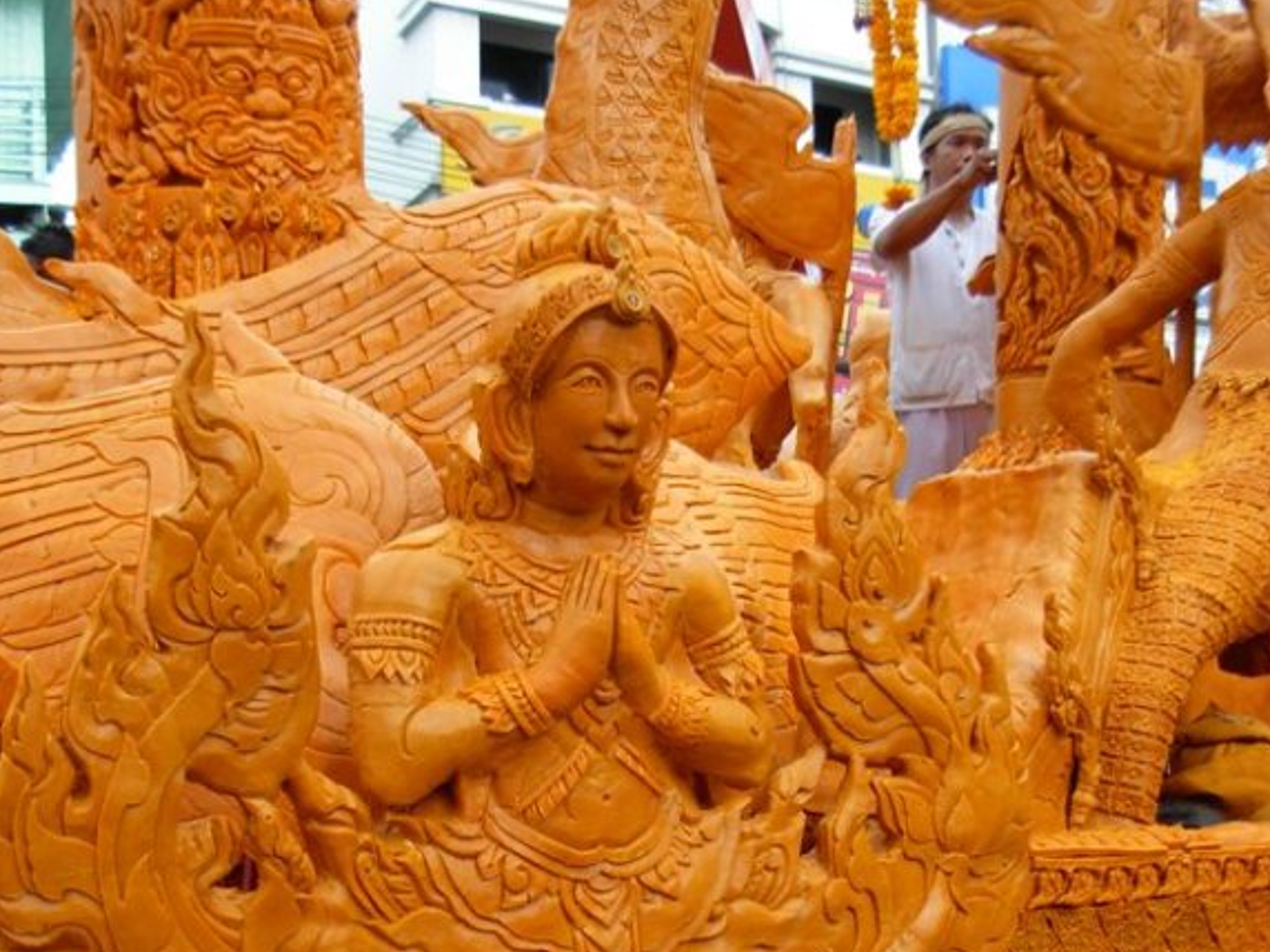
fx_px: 1871
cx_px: 637
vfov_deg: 27.8
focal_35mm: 51
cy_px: 803
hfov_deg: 37.5
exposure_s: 1/85.4
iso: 79
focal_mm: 6.3
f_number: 2.9
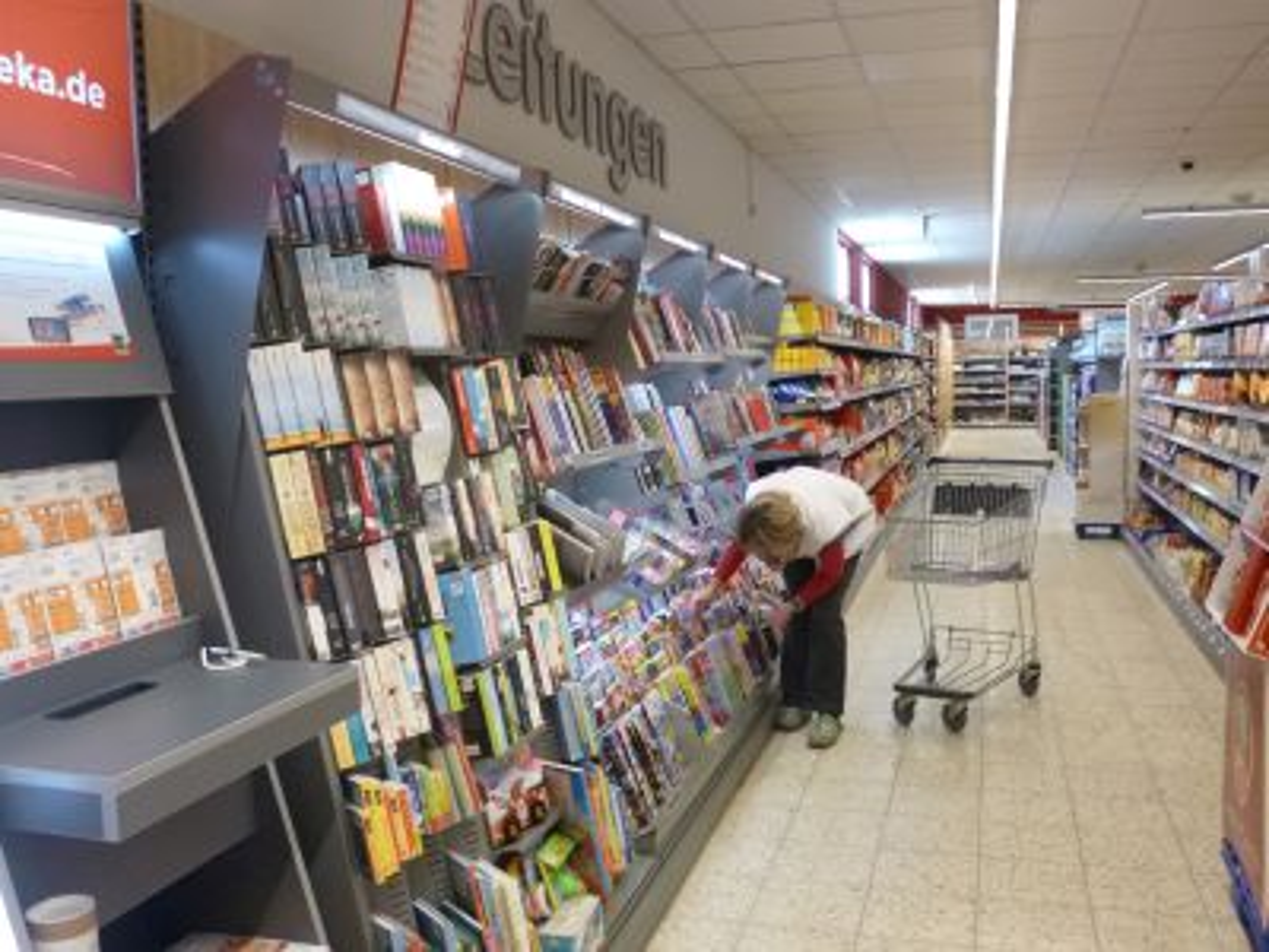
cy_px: 476
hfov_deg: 56.8
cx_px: 634
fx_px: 1173
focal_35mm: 32
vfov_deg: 44.2
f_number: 2.9
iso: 400
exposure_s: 1/60
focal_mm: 5.7
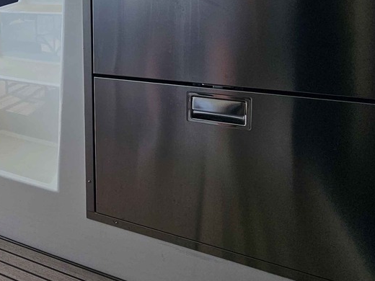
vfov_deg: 42.1
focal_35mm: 30
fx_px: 325
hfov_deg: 50.9
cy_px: 17
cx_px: 19
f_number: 2.2
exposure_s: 1/2180
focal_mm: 2.2
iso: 50
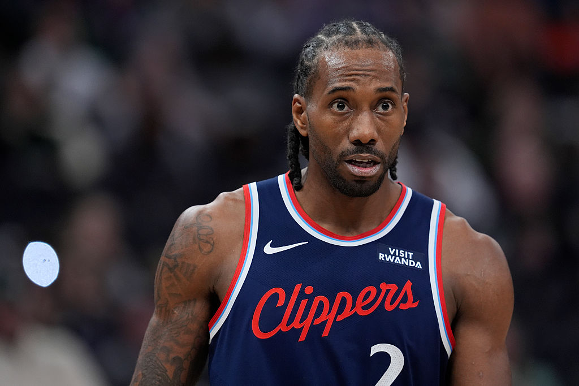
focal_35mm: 400
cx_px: 290
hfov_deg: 5.2
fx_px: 6434
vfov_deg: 3.4
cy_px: 193
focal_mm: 400
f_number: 3.2
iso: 3200
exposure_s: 1/1600
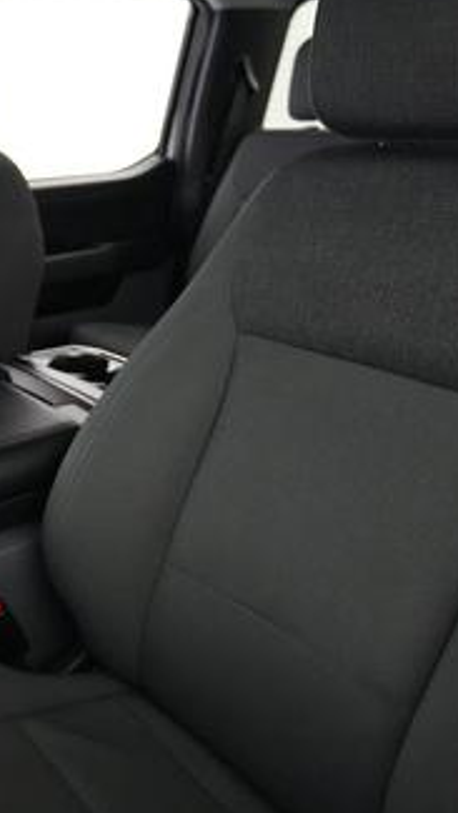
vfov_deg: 56.6
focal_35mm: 35
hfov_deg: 31.5
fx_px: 755
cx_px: 13
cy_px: 375
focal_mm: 17
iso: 12800
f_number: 2.8
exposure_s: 1/160
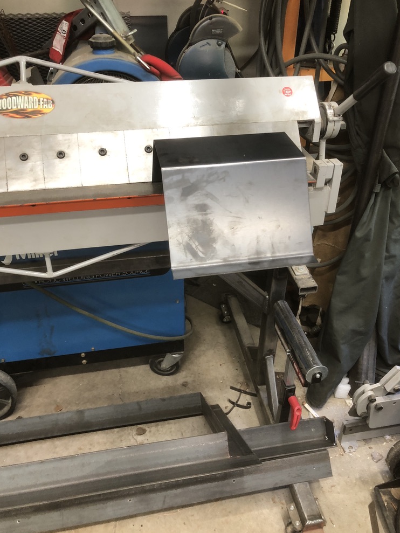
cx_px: 203
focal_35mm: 29
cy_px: 260
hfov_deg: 48.2
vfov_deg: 61.6
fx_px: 447
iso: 40
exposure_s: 1/15
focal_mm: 4
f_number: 1.8
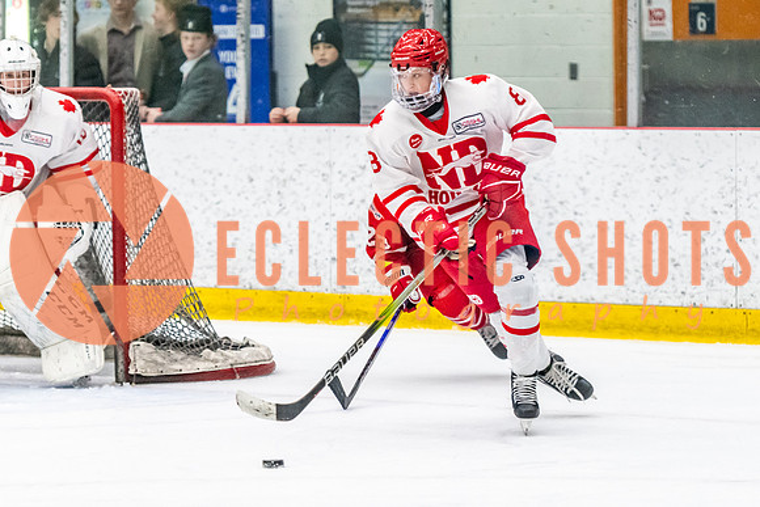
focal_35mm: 204
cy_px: 302
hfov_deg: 10.1
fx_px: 4301
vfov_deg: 6.7
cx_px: 437
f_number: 2.8
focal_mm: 122
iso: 4000
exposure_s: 1/800
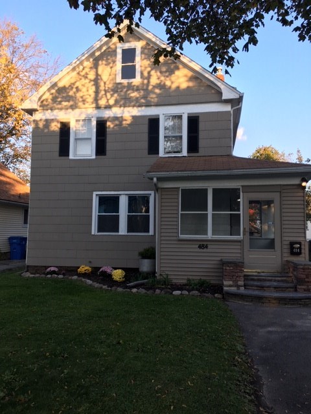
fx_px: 347
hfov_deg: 48.2
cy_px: 207
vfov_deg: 61.7
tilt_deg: +4.8
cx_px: 156
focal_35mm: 29
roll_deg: +0.1
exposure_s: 1/210
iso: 25
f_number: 2.2
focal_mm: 4.15
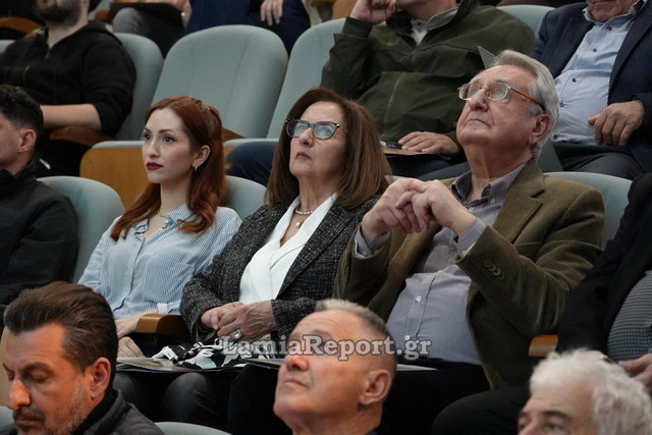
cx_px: 326
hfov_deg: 18.4
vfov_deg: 12.3
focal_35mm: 111
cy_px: 218
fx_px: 2011
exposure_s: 1/160
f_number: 4
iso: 8000
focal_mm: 74
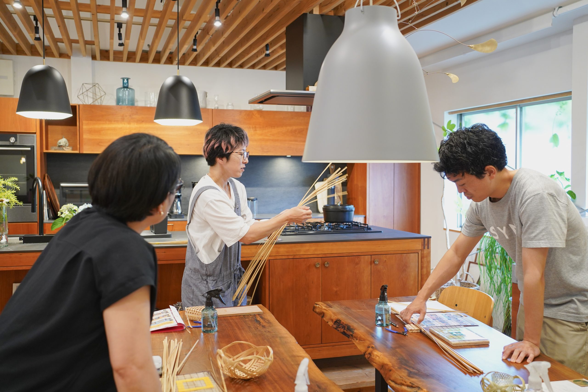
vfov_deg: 37.9
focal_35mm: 35
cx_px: 294
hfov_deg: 54.4
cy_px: 196
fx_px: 572
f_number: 4
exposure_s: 1/40
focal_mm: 35
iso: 1600
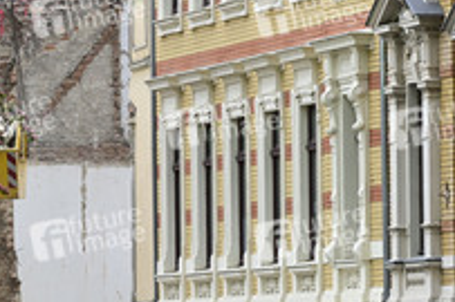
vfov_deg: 3.1
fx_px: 5620
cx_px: 28
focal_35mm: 445
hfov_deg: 4.6
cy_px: 179
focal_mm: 200
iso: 500
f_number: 9
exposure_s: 1/250
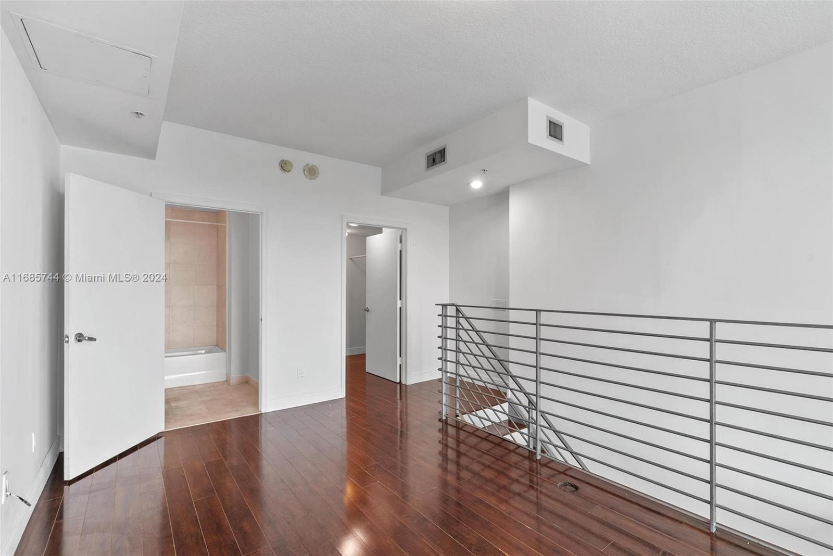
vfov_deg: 73.8
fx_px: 370
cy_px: 278
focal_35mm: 16
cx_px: 416
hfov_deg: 96.7
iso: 125
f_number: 9
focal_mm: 16
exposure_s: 1
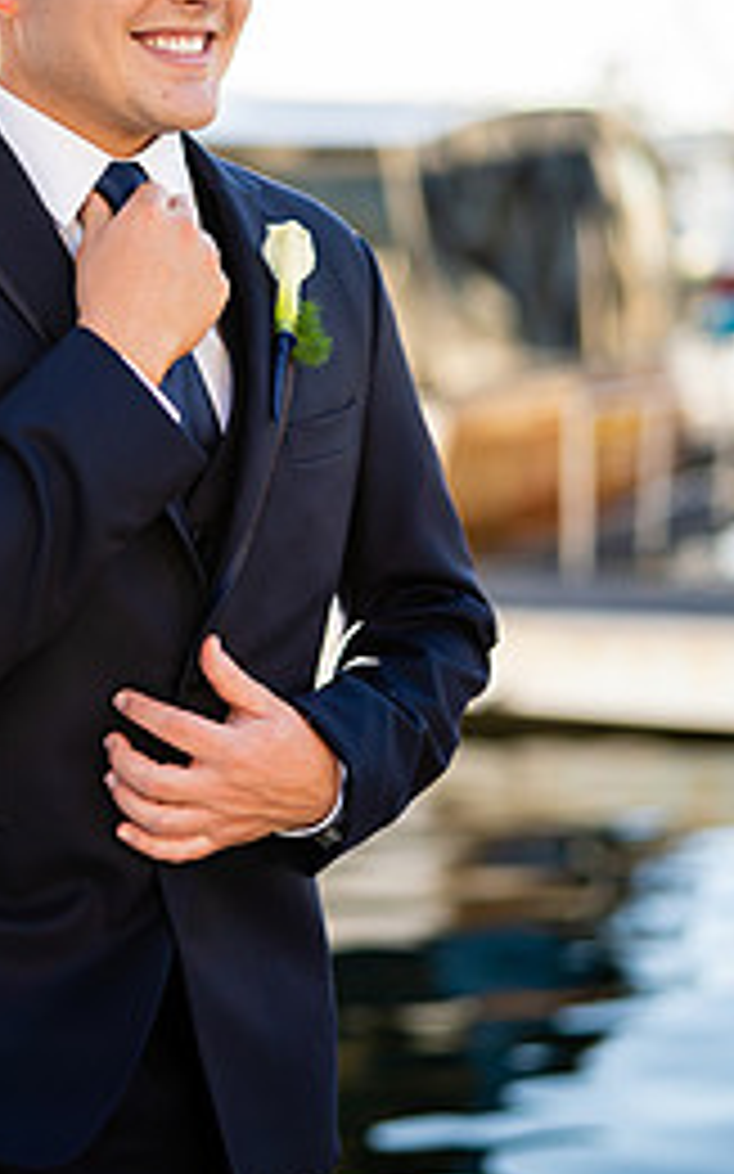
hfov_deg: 14.7
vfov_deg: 23.5
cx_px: 117
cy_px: 486
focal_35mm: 88
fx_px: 2818
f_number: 1.4
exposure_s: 1/1600
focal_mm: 50
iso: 160
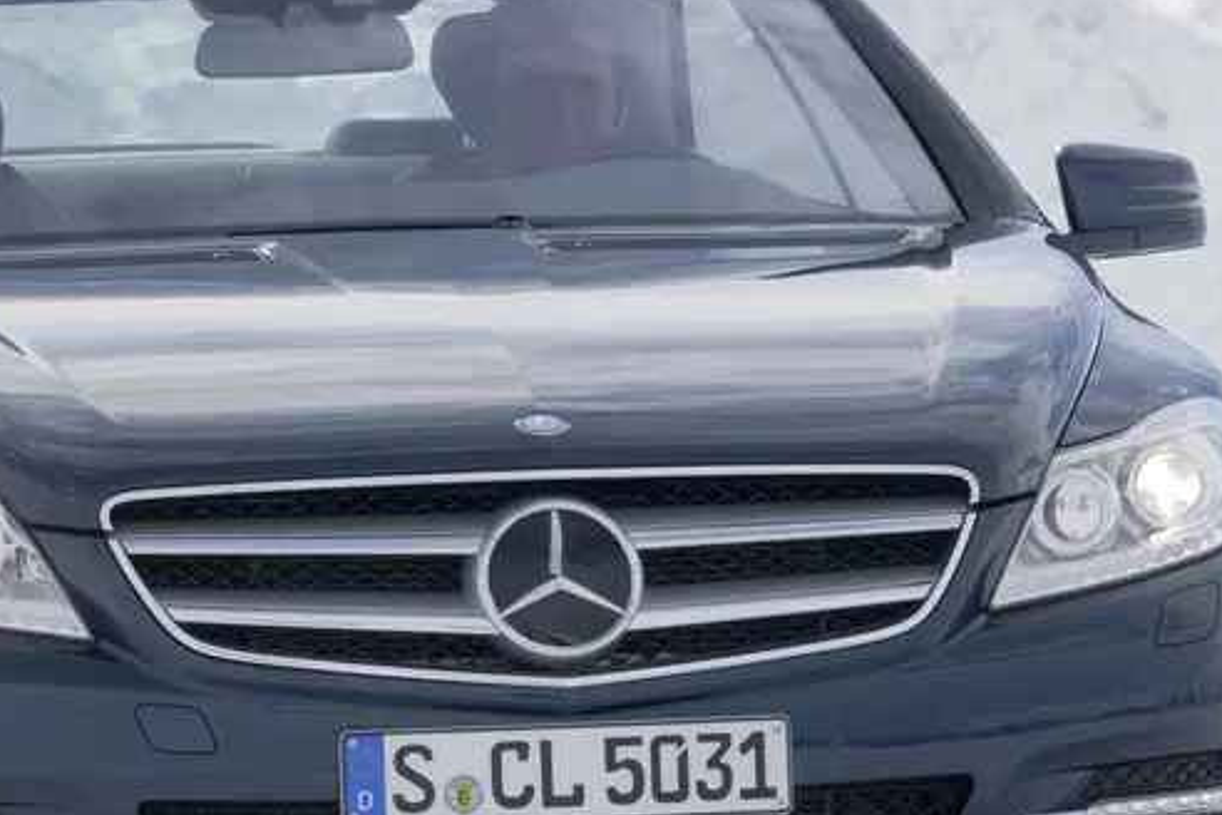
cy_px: 385
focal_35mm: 732
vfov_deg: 1.9
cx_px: 512
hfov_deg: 2.8
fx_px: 24845
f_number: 18
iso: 100
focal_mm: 300
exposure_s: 1/80
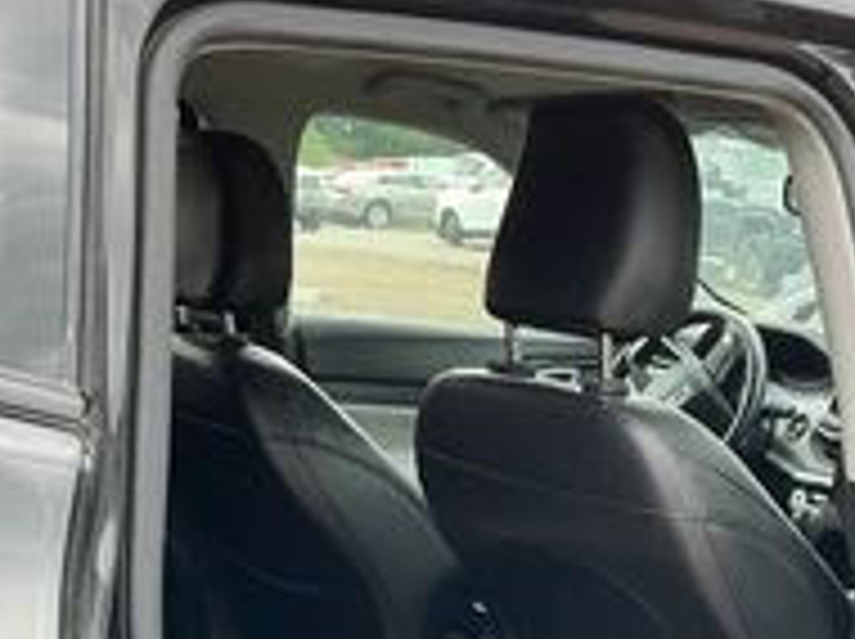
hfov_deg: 32.6
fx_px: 1455
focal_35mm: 59
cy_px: 630
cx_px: 536
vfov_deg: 23.8
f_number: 1.8
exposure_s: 1/122
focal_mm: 3
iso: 50
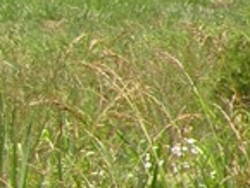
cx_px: -629
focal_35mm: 911
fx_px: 6585
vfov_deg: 1.6
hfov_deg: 2.1
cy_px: 174
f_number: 5.6
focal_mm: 22.9
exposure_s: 1/282
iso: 64
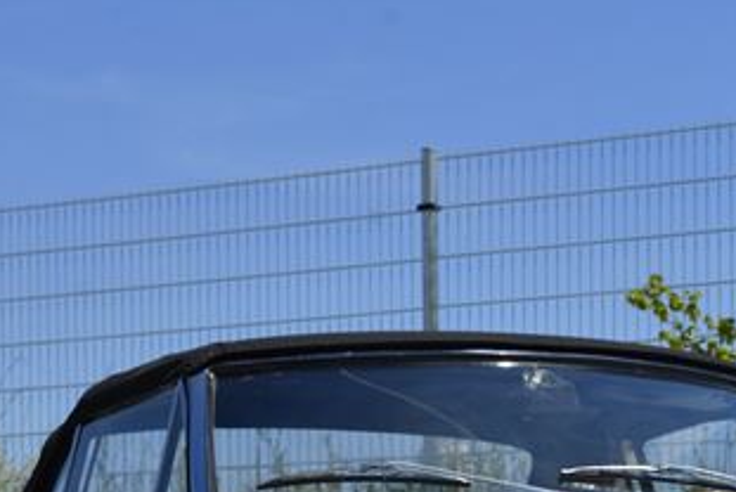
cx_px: 592
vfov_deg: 11.4
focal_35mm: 117
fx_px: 2394
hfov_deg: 17.3
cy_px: 632
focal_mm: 38
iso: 100
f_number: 9
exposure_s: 1/320
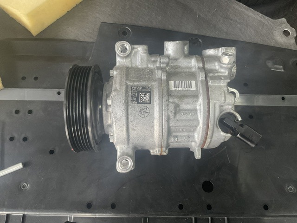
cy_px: 112
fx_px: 249
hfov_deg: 61.7
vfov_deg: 48.2
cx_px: 148
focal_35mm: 29
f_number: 1.8
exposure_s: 1/50
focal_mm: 3
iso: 320
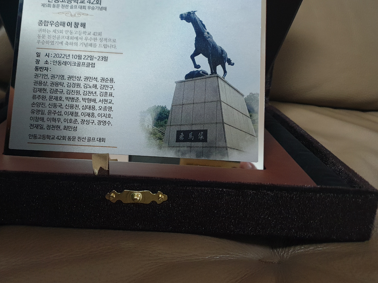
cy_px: 122
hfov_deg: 53.4
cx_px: 144
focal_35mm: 34
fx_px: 371
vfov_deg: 41.7
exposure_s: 1/60
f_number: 1.5
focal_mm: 4.3
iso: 320
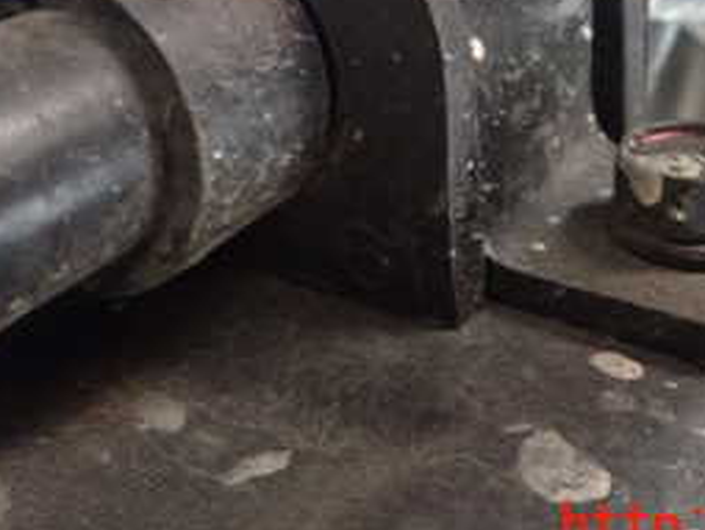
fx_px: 1203
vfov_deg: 23.3
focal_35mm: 59
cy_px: -61
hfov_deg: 32.7
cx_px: 355
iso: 800
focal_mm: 4.5
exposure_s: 1/25
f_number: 2
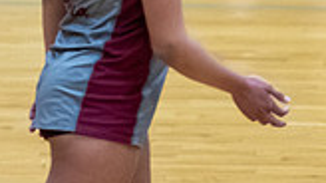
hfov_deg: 2.1
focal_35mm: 1047
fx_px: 9045
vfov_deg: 1.2
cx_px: -11
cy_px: -351
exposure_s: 1/1600
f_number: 2
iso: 3200
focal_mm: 200
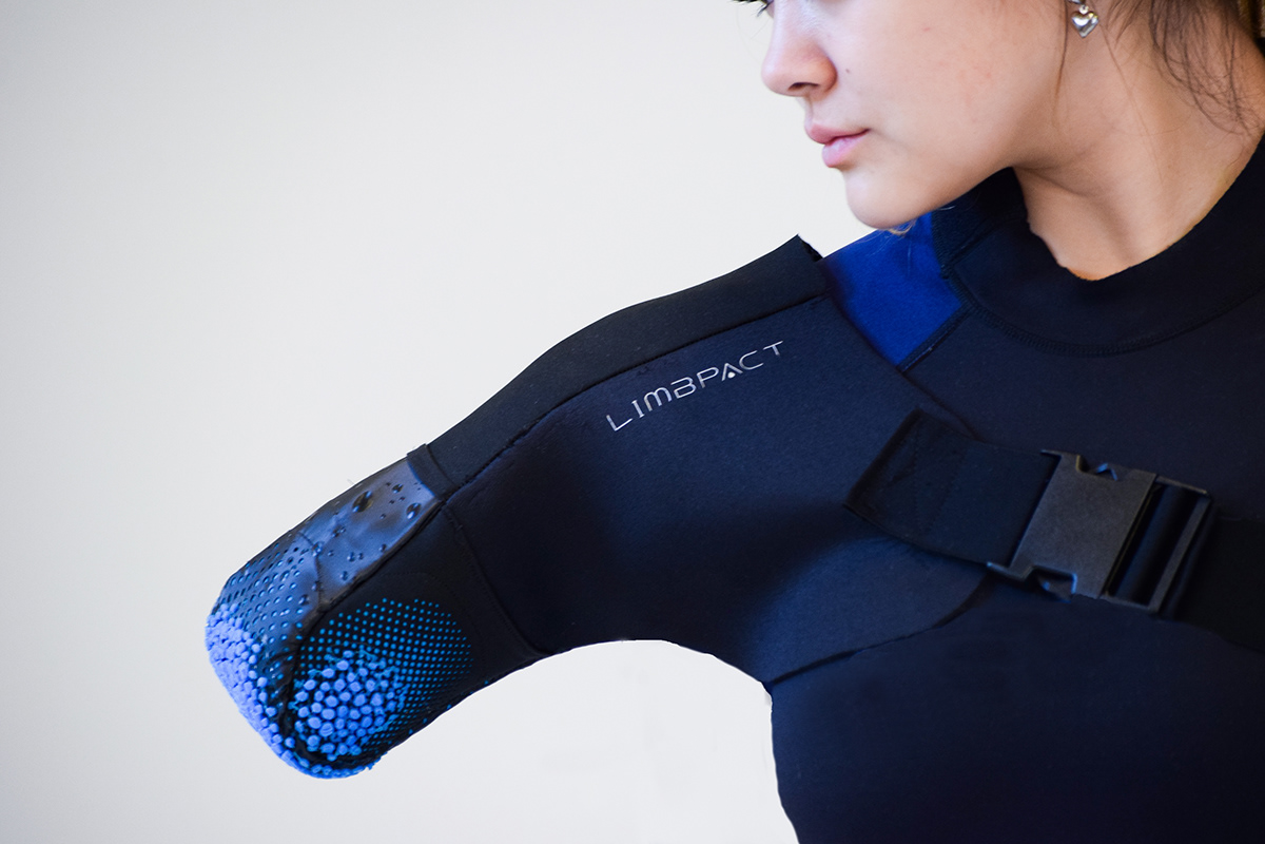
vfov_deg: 7.9
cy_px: 422
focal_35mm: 174
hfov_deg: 11.8
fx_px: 6114
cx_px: 632
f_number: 4.5
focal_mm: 116
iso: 900
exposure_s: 1/125
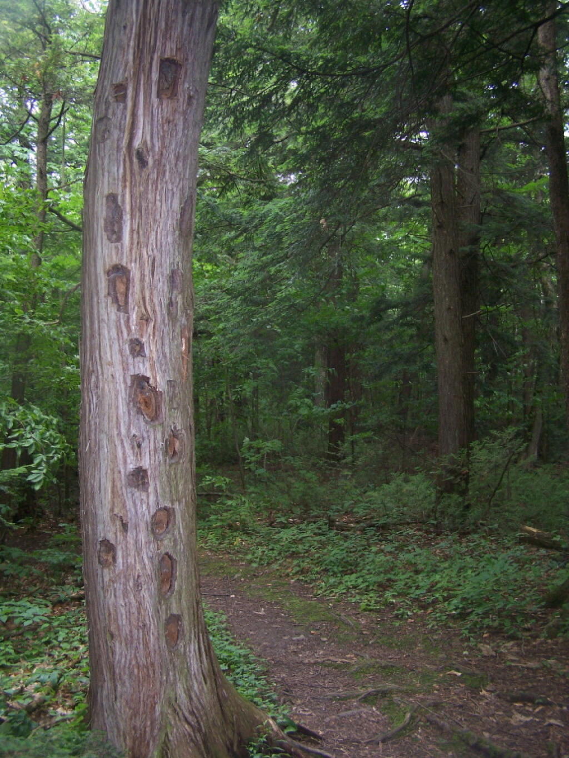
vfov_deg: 49.0
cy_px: 379
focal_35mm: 38
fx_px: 833
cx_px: 284
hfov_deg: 37.7
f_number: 2.8
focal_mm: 6.3
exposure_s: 1/60
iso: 140
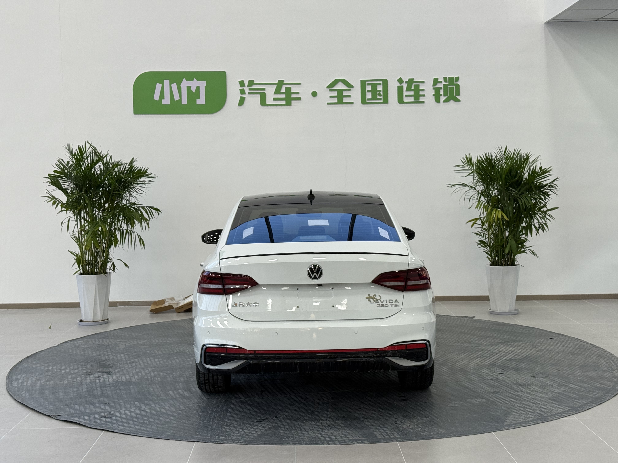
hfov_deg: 39.7
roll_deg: +0.1
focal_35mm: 48
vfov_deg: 30.3
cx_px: 309
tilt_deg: -3.3
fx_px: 857
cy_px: 232
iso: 80
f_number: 1.78
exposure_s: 1/100
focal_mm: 6.76
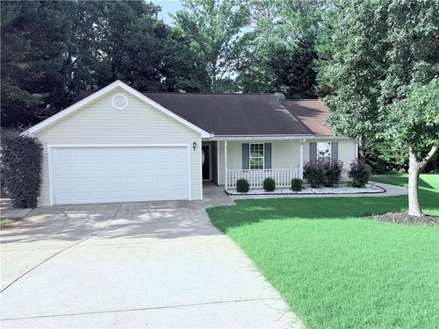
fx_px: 304
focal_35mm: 24
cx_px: 220
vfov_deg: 56.8
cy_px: 164
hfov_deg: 71.6
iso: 80
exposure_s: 1/2445
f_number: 1.78
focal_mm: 6.76
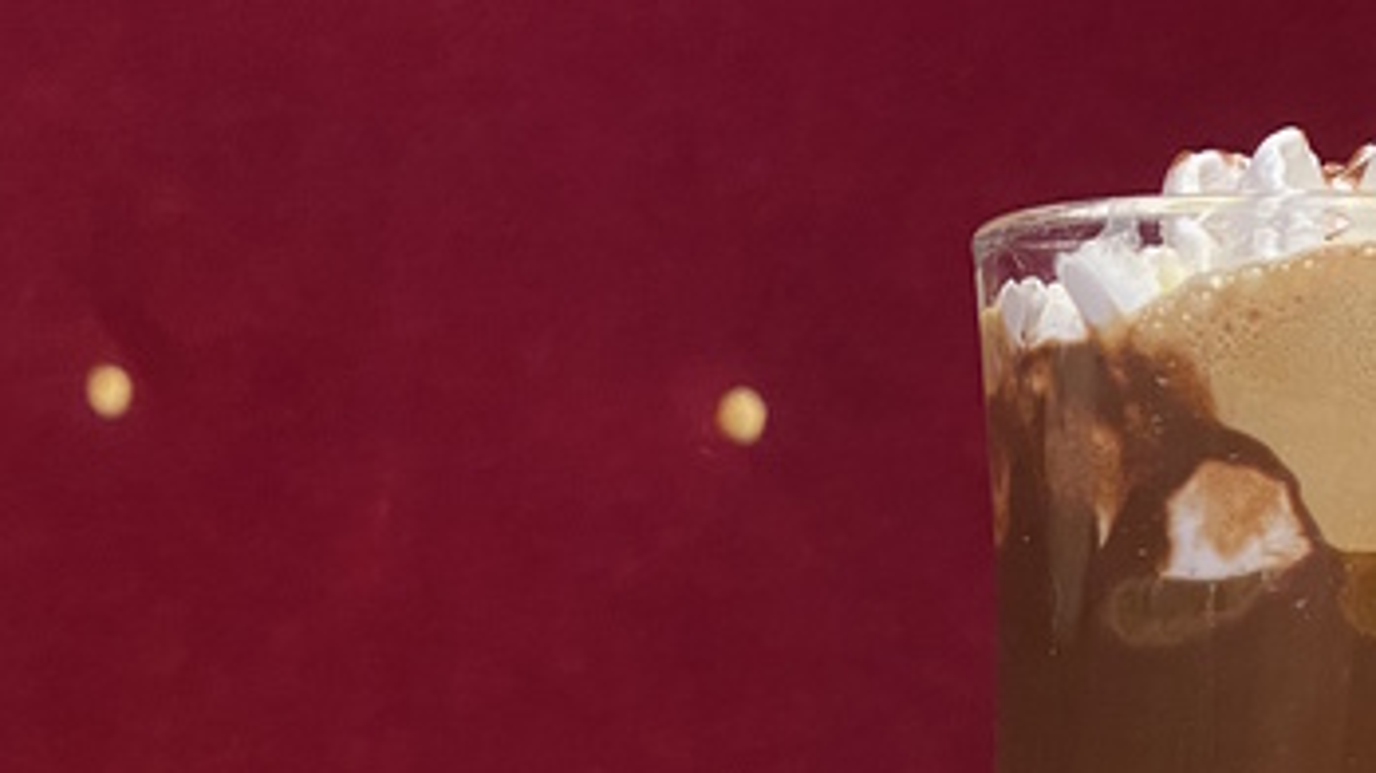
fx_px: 2371
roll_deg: -1.6
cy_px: 1025
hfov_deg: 32.4
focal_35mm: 65
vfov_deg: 17.3
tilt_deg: -15.7
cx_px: 722
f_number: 1.8
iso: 500
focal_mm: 4.25
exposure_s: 1/50
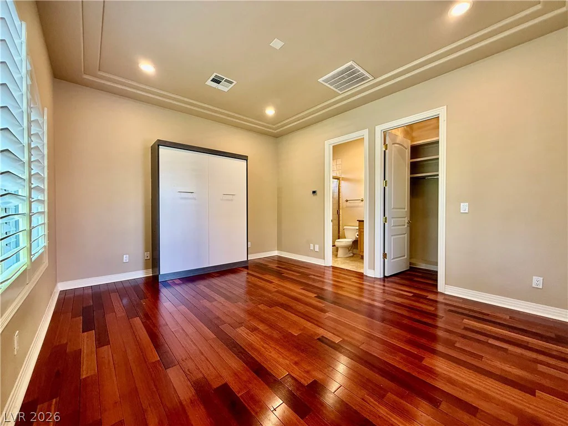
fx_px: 230
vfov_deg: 85.7
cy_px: 213
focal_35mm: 14
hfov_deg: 102.1
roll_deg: +0.4
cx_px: 284
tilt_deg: -0.6
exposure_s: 1/60
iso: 200
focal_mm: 2.22
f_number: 2.2
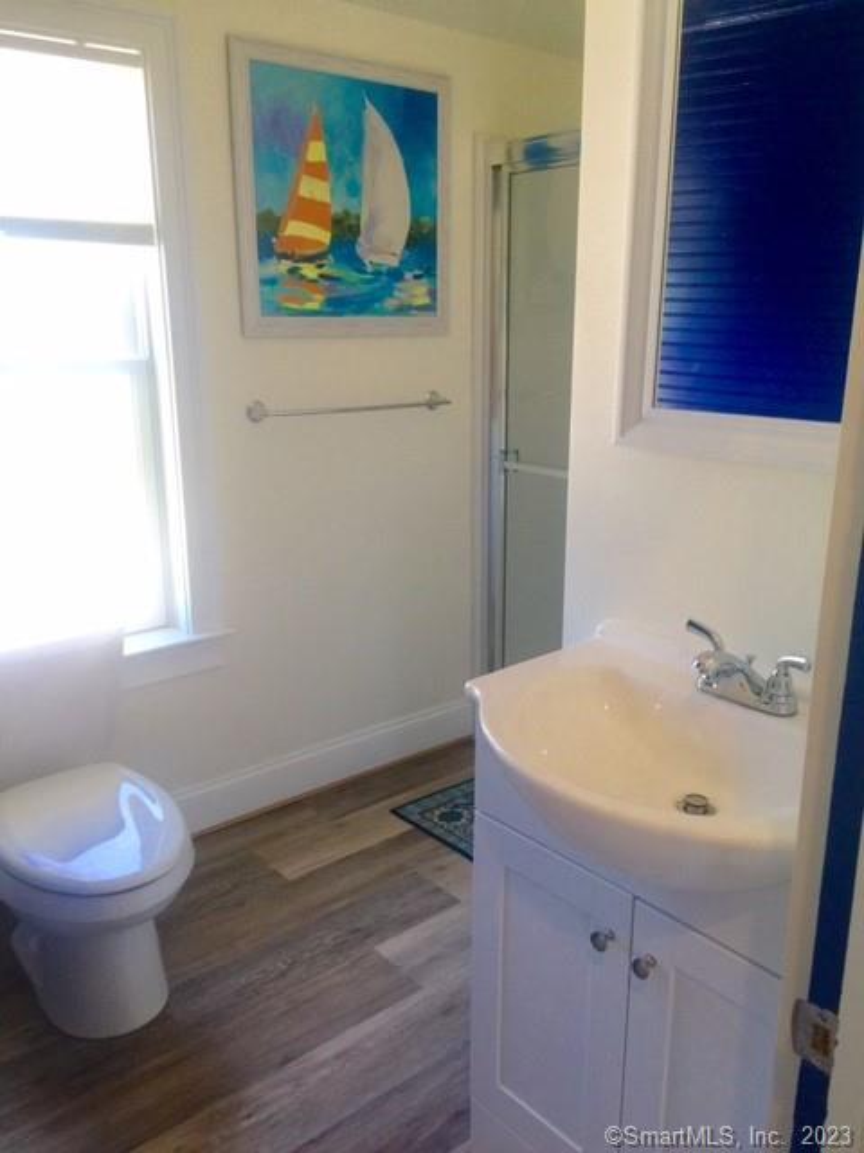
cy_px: 576
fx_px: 965
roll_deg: +0.8
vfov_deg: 61.7
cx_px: 432
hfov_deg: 48.2
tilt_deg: -13.9
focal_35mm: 29
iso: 32
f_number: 2.2
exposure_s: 1/40
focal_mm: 4.15
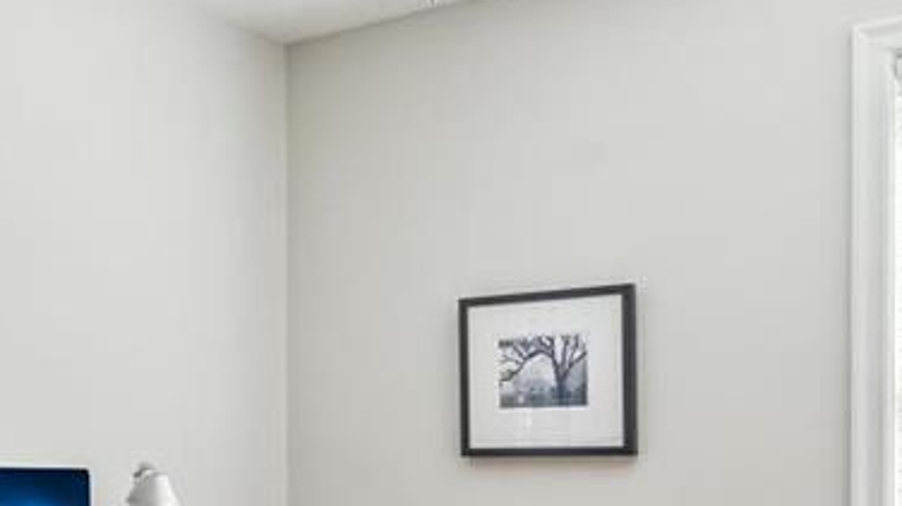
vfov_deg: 20.3
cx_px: 72
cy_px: 460
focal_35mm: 58
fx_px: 1386
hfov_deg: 33.9
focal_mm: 13
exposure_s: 1/50
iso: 400
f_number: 8
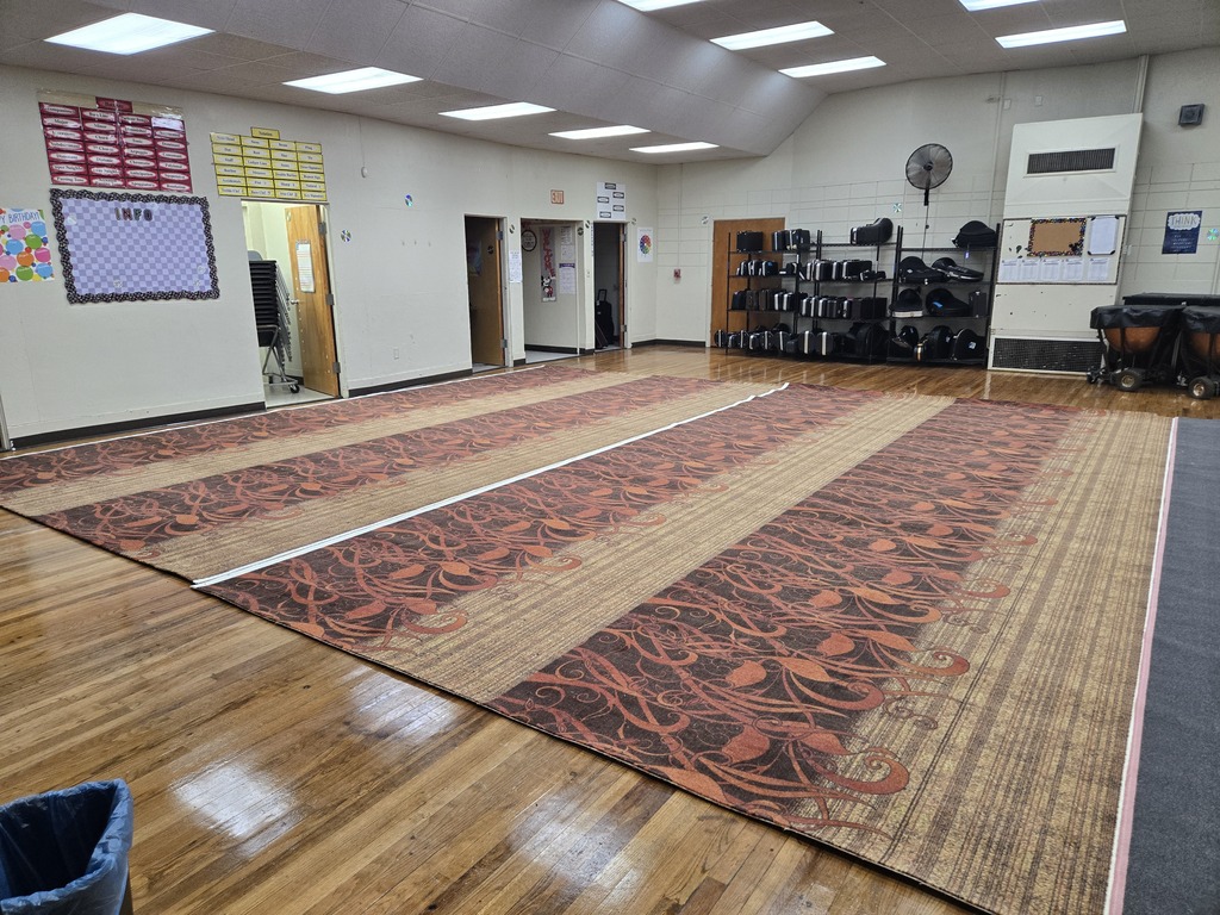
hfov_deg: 73.9
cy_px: 458
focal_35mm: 23
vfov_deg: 58.9
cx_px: 610
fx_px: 811
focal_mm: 5.4
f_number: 1.8
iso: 320
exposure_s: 1/120
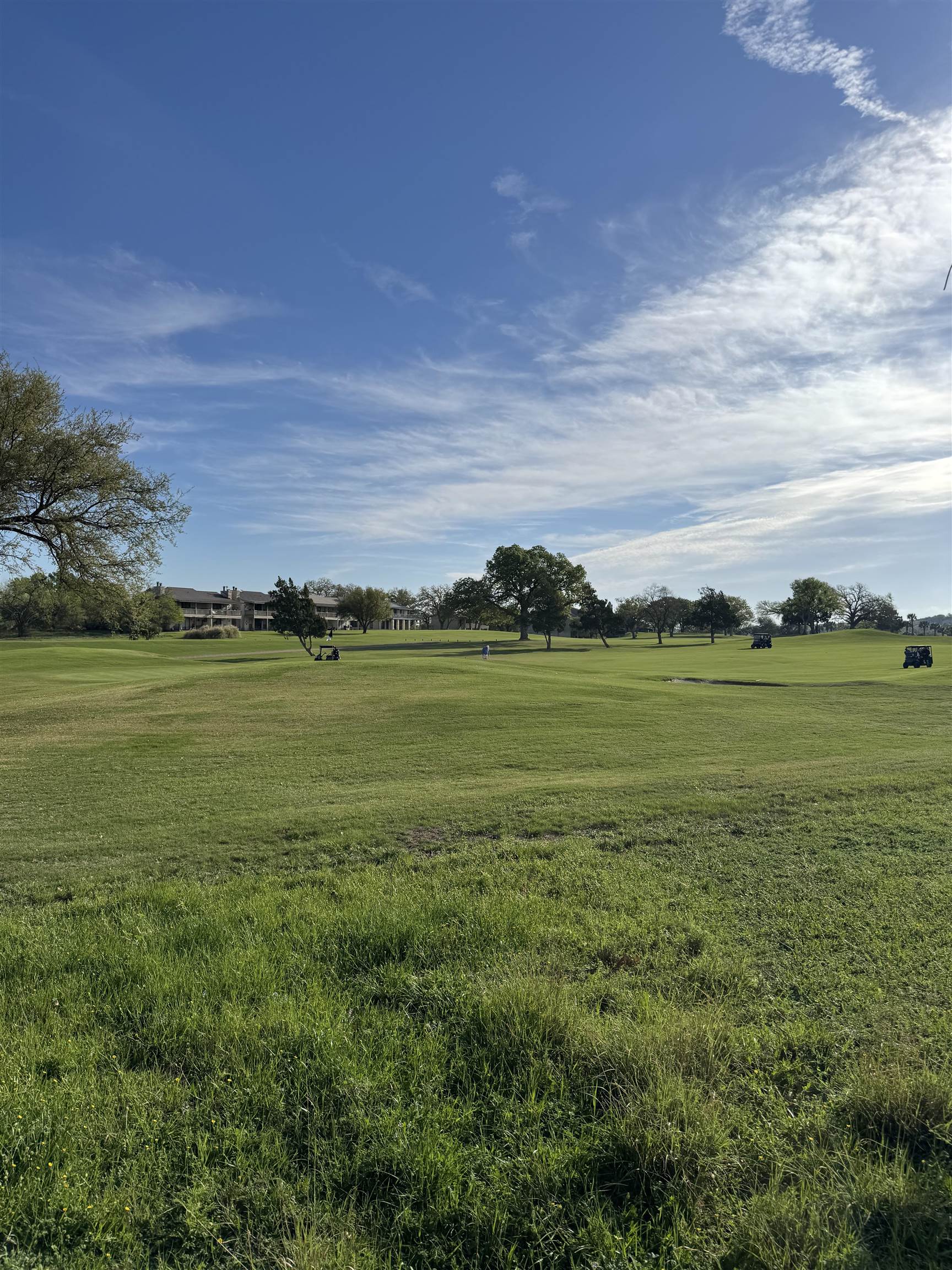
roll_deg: -0.1
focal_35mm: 24
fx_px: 880
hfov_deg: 56.8
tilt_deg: +0.7
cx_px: 476
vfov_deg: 71.6
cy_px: 635
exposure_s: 1/9009
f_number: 1.78
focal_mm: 6.76
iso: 80
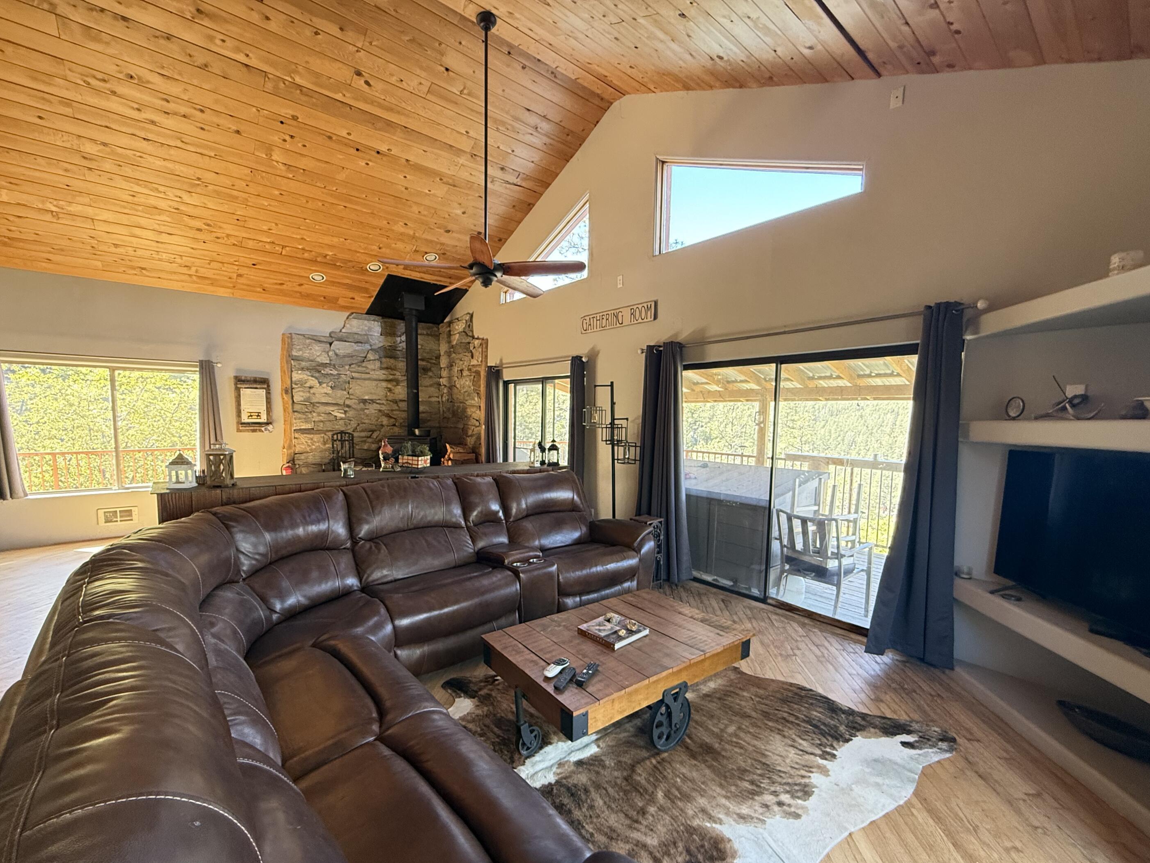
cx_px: 570
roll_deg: -0.9
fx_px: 498
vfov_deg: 81.6
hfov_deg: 98.2
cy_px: 462
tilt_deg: -5.2
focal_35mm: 15
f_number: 2.2
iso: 320
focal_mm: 2.22
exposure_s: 1/99
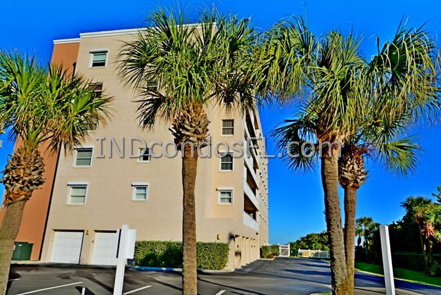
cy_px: 148
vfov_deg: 48.0
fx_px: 331
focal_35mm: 27
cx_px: 220
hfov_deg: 67.3
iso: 100
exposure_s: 1/320
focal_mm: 18
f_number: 9
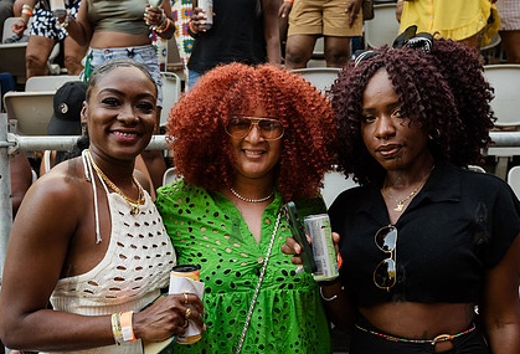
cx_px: 248
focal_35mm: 47
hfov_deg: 41.7
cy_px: 202
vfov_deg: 29.0
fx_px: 683
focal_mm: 26
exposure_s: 1/250
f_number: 4
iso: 1600
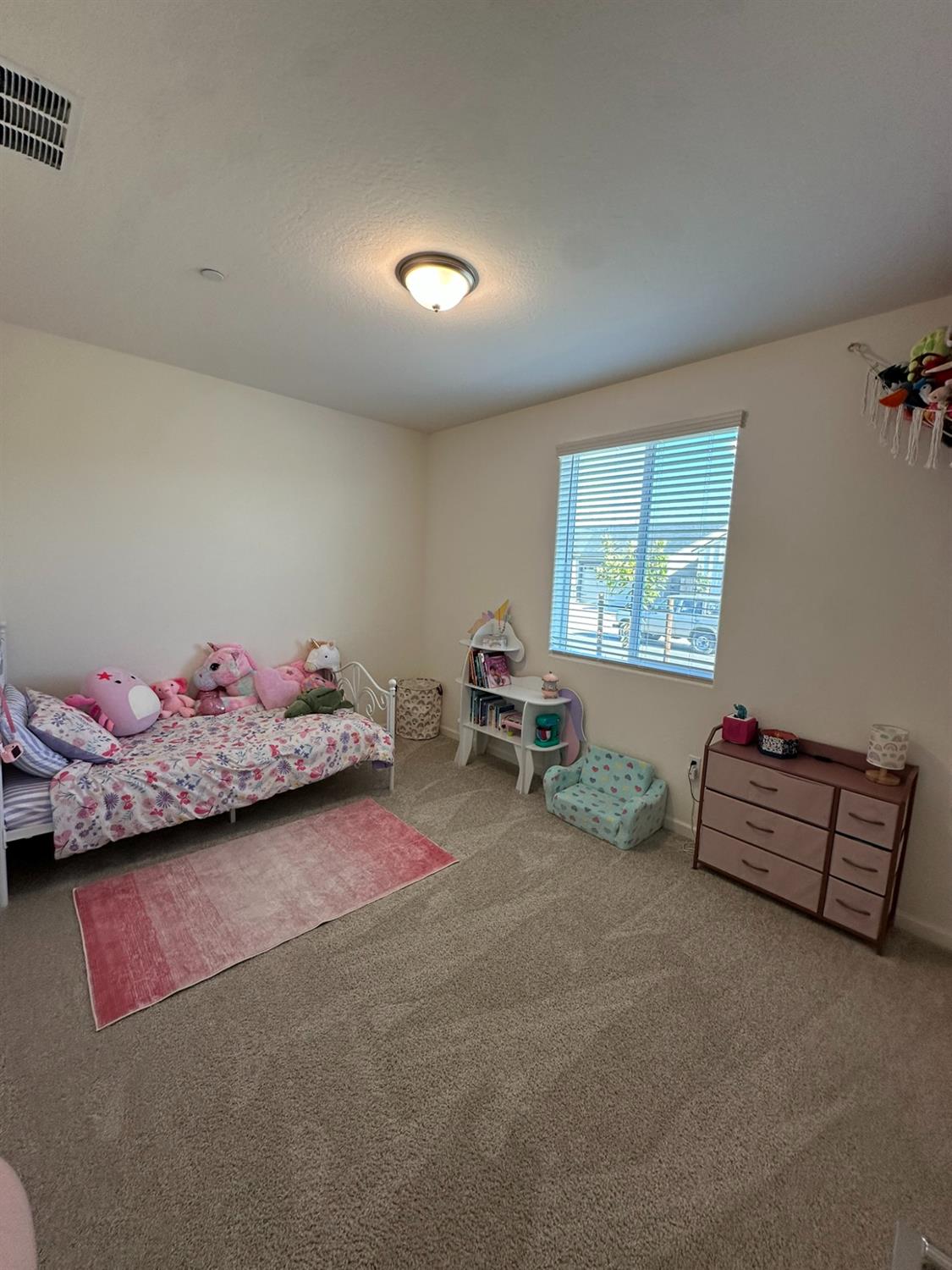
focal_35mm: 14
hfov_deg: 85.7
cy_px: 635
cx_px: 476
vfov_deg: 102.1
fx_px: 513
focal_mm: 2.22
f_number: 2.2
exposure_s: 1/120
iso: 125
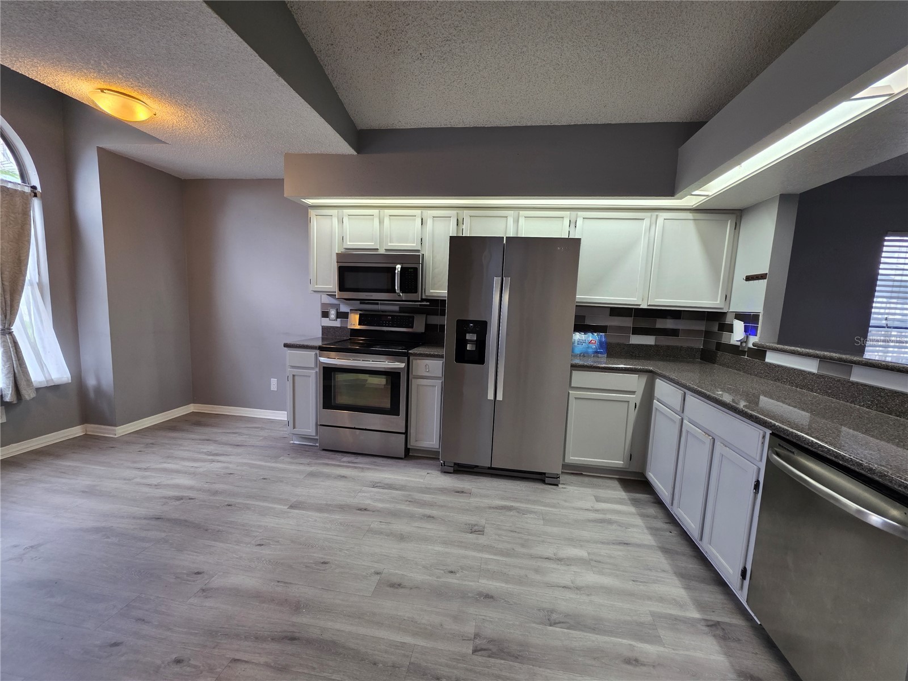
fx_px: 341
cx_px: 454
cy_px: 340
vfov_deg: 89.9
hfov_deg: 106.2
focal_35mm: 13
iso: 160
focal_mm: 2.2
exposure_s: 1/60
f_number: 1.9
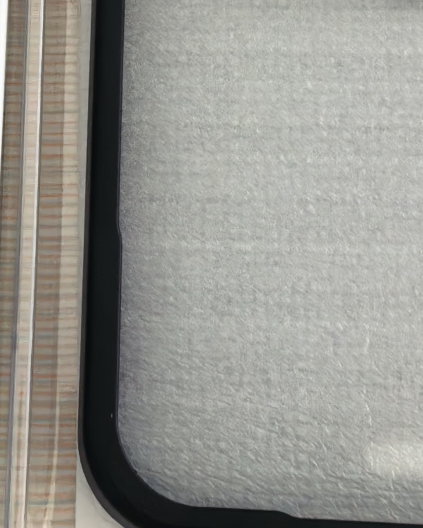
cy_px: -162
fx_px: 1971
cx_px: -11
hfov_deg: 12.1
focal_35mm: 126
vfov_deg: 14.6
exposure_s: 1/33.3
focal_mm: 5.75
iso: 400
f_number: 2.8
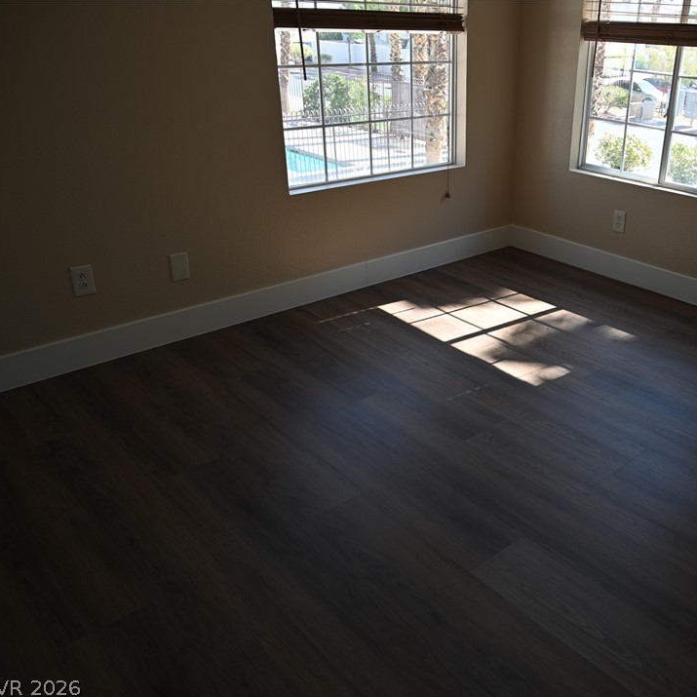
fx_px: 706
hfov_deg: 50.7
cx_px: 508
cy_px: 351
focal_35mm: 31
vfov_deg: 52.5
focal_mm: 24
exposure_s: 1/250
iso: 200
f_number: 4.5
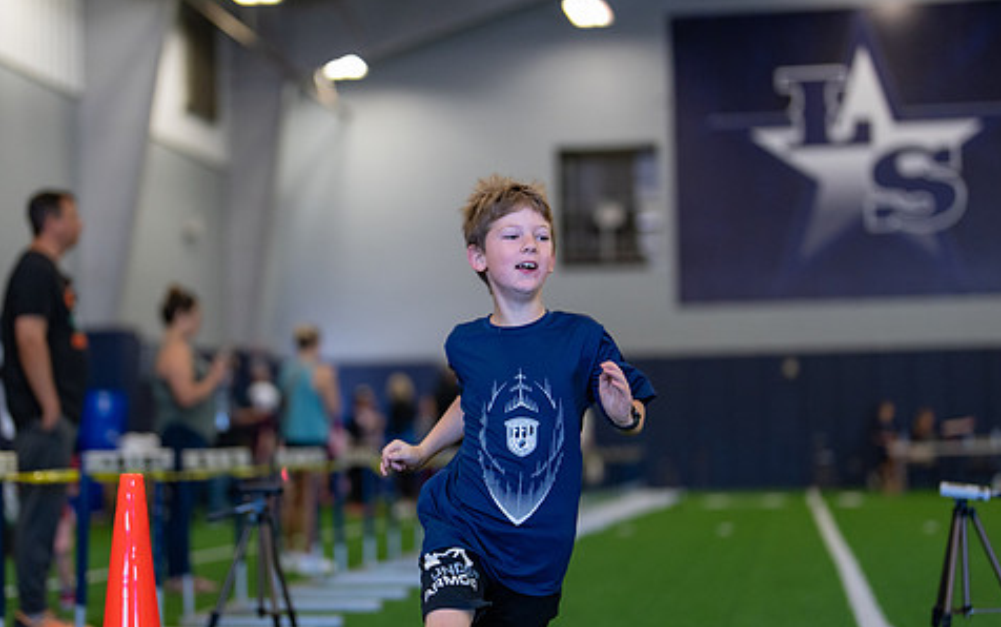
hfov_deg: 27.5
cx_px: 437
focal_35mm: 75
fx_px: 2047
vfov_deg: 17.4
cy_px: 364
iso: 1000
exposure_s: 1/1000
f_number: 1.2
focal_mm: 50
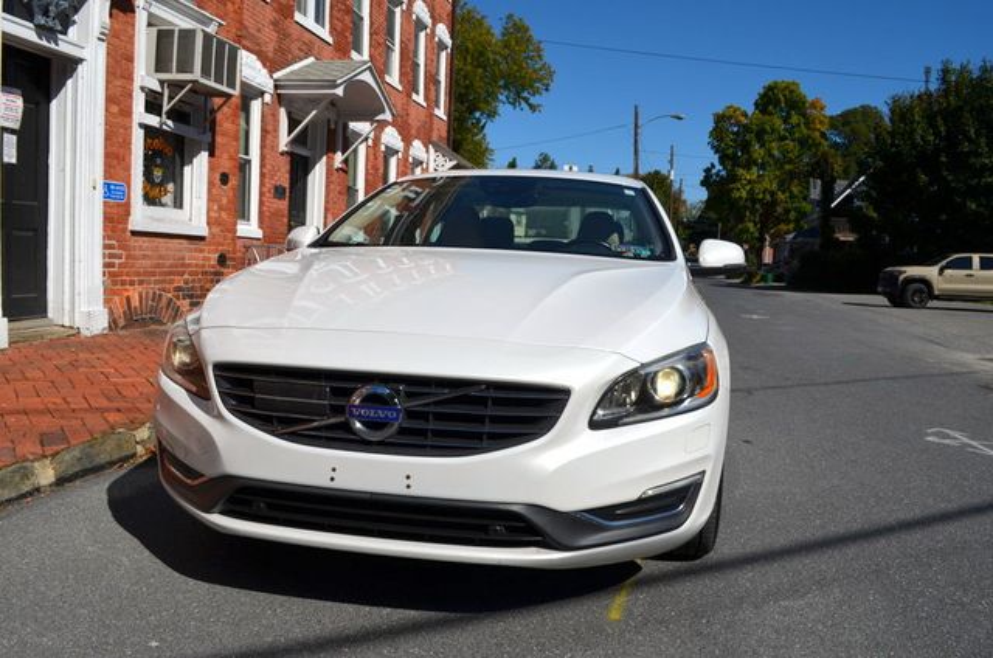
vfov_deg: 43.4
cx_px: 496
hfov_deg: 62.0
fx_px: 826
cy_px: 329
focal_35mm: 30
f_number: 10
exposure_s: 1/400
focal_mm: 20
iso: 100
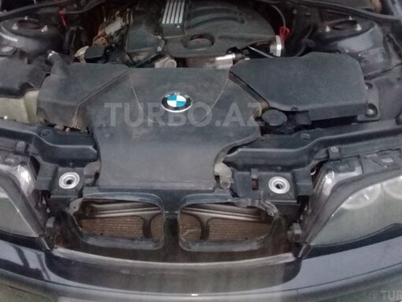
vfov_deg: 35.8
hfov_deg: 46.8
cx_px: 185
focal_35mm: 40
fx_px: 465
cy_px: 114
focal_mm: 3.3
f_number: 2.2
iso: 400
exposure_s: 1/33
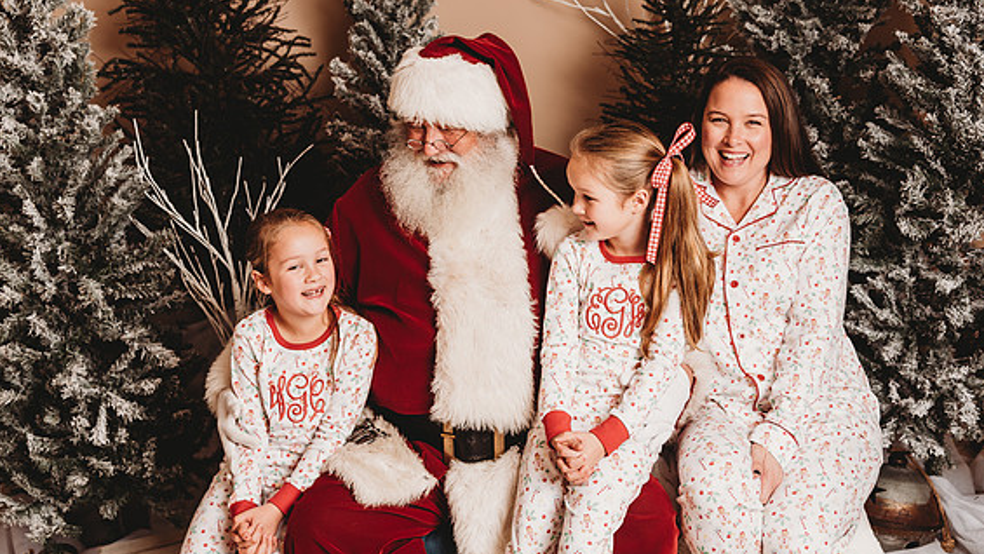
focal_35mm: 44
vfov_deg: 27.1
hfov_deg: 46.4
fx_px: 1148
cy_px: 263
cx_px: 476
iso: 100
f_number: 4
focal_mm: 38
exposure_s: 1/160
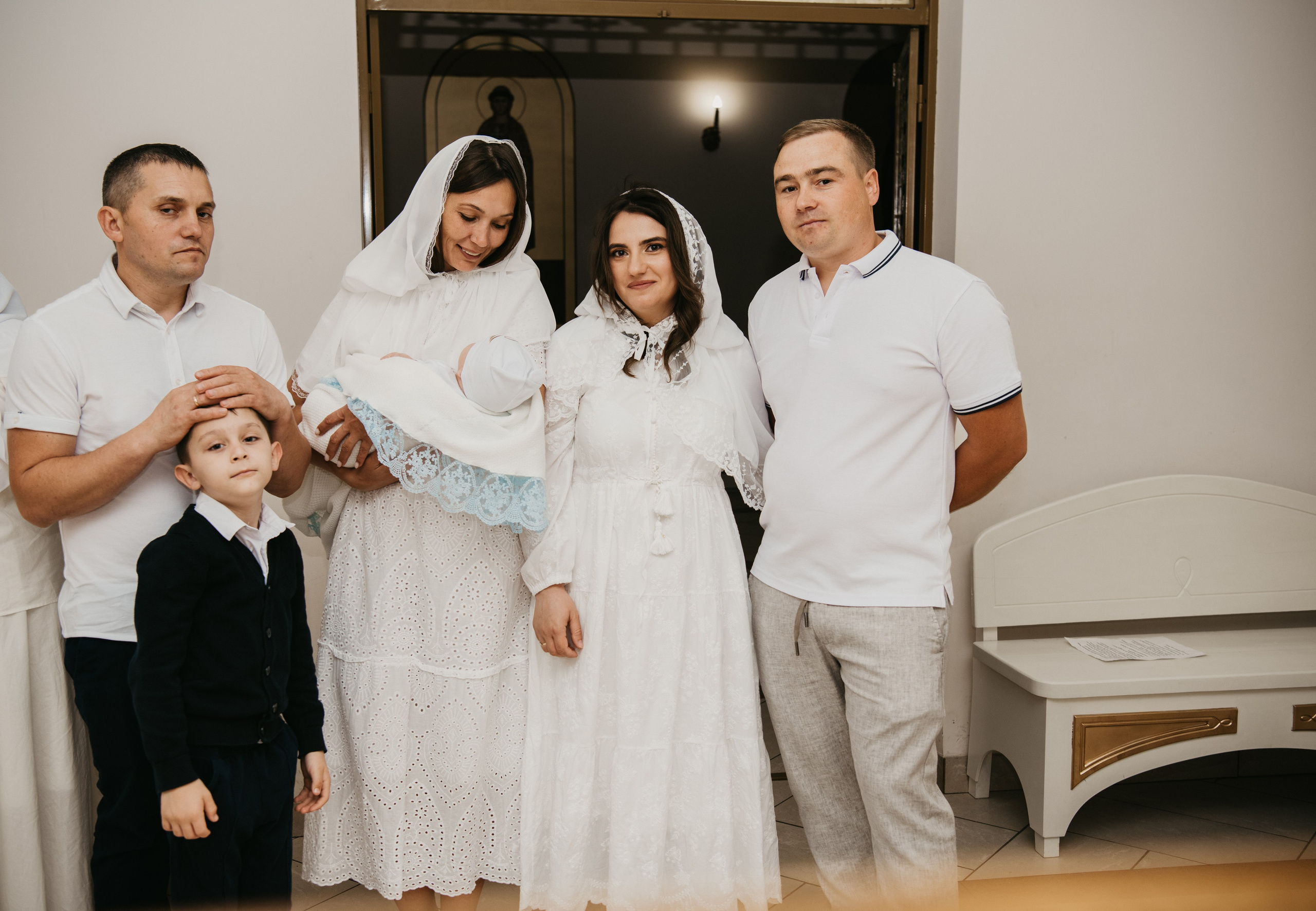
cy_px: 458
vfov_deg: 33.3
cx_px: 630
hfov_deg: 46.7
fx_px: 1525
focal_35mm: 41
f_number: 4
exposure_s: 1/160
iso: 200
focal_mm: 40
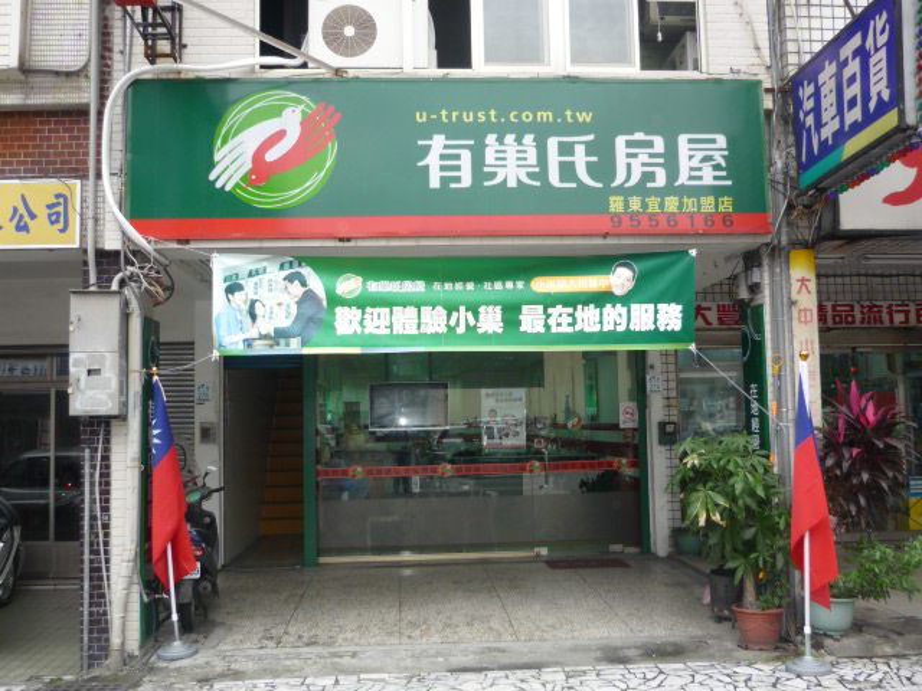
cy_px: 346
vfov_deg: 42.9
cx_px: 461
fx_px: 879
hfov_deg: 55.4
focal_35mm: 33
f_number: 2.8
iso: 200
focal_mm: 5.5
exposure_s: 1/200
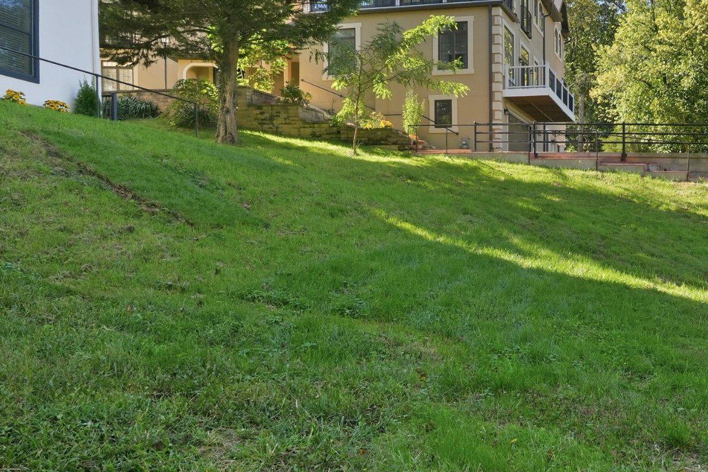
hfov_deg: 59.4
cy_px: 180
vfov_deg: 46.0
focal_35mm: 28
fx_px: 551
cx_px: 583
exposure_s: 1/100
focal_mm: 10
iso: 250
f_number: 9
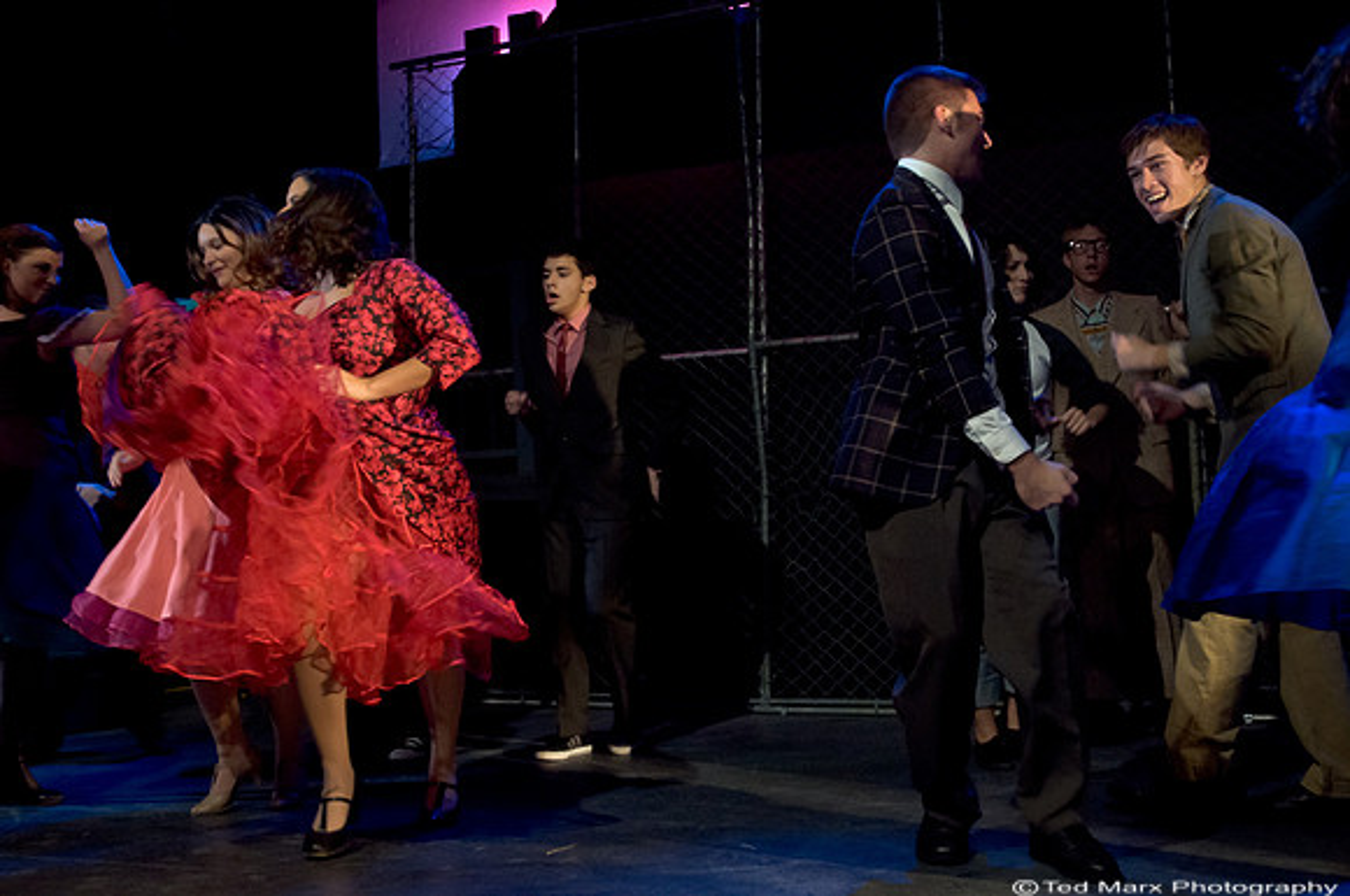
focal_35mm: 42
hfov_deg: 46.5
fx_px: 1573
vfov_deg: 31.8
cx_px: 675
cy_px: 448
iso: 3200
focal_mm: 28
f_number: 2.8
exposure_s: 1/100
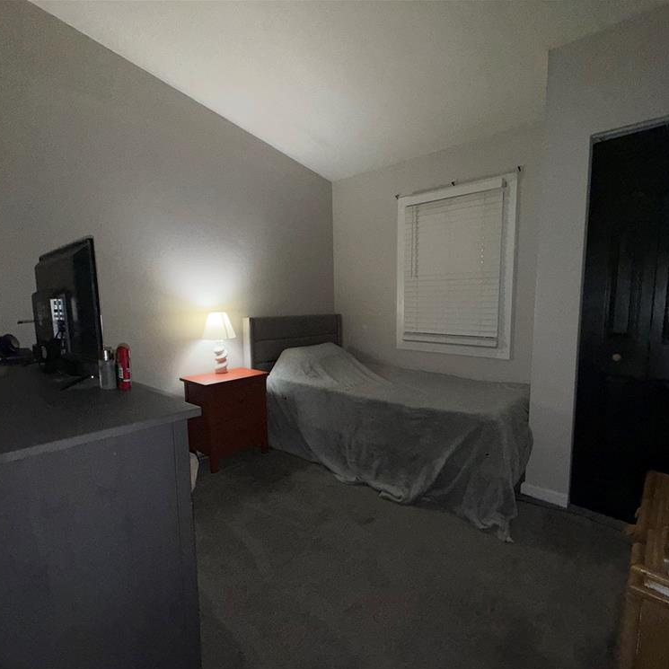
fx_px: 372
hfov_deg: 83.9
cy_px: 344
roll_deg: +0.5
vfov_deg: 83.9
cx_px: 348
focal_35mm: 17
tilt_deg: -6.6
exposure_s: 1/90
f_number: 2.2
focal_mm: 2.22
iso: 100
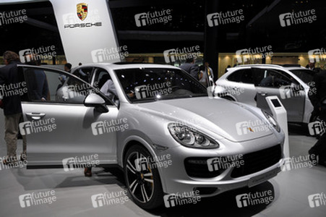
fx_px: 271
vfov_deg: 43.5
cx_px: 163
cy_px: 108
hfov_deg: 62.0
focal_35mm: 30
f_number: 7.1
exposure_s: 1/200
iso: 200
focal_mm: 20
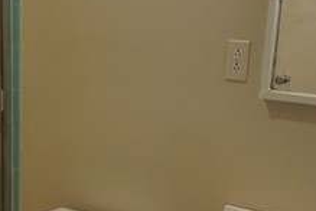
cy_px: 197
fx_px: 614
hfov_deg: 28.5
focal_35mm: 70
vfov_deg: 19.1
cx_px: 84
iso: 640
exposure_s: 1/60
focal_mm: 16
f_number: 4
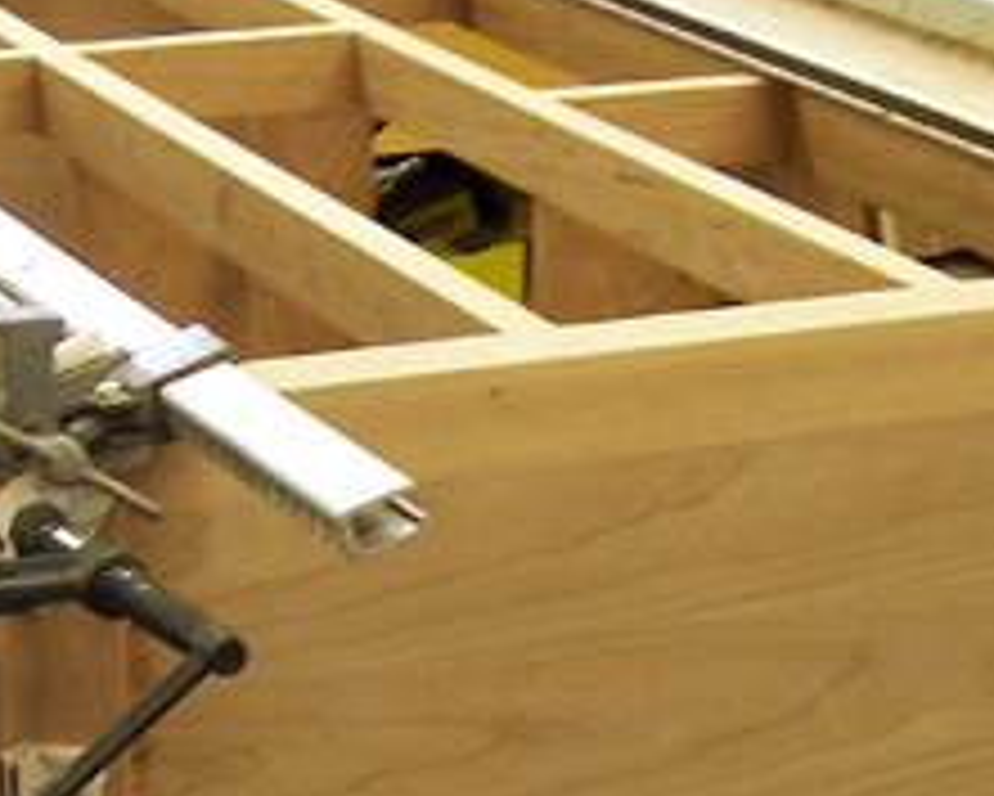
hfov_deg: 15.1
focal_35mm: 127
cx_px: 490
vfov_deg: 12.1
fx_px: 3738
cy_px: 652
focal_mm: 6.7
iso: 140
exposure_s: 1/10
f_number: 4
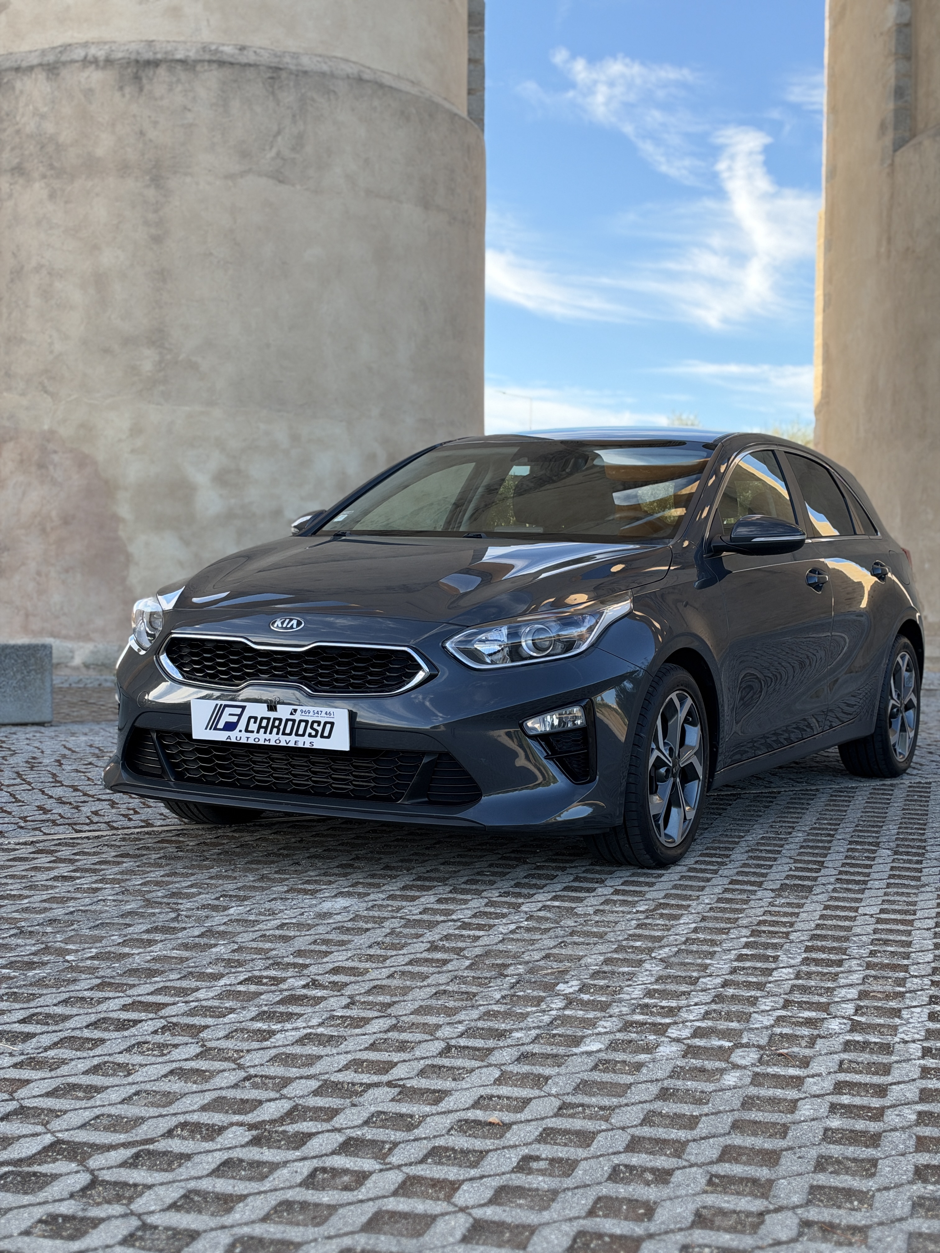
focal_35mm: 48
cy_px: 626
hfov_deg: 30.3
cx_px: 470
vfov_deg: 39.7
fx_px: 1738
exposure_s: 1/1091
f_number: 1.8
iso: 80
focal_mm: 6.93
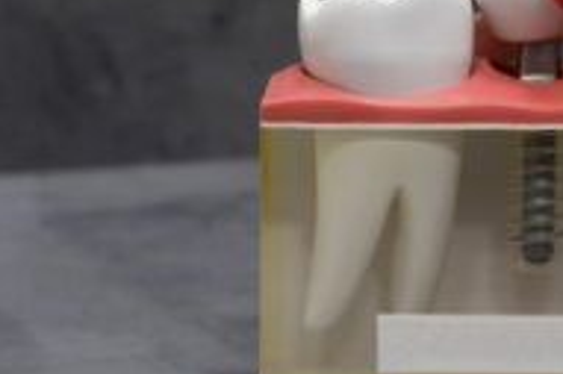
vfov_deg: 12.2
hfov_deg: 18.2
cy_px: 49
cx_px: 483
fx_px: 1734
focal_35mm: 111
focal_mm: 35
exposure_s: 1/5
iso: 200
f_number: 5.6
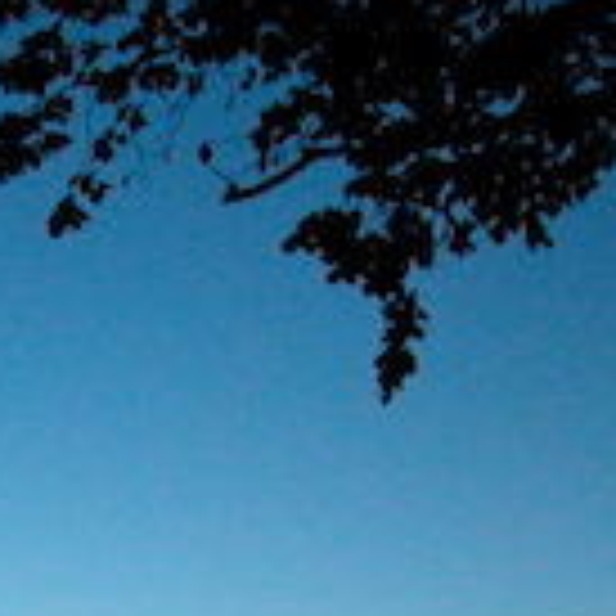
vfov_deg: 14.2
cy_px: 863
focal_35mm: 116
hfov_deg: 14.7
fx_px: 2335
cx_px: -45
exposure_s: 1/3.5
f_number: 2.8
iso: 289
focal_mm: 7.7
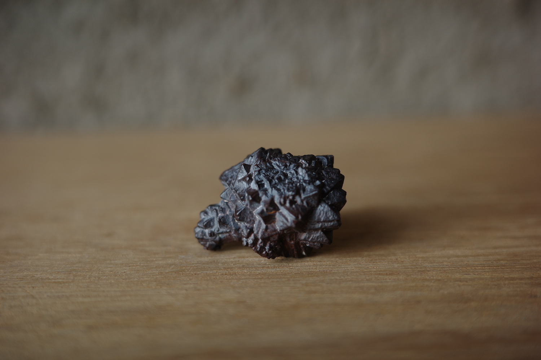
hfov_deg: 48.5
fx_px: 601
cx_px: 270
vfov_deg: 33.4
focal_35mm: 40
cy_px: 180
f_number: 2.8
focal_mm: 26
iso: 200
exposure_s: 1/100
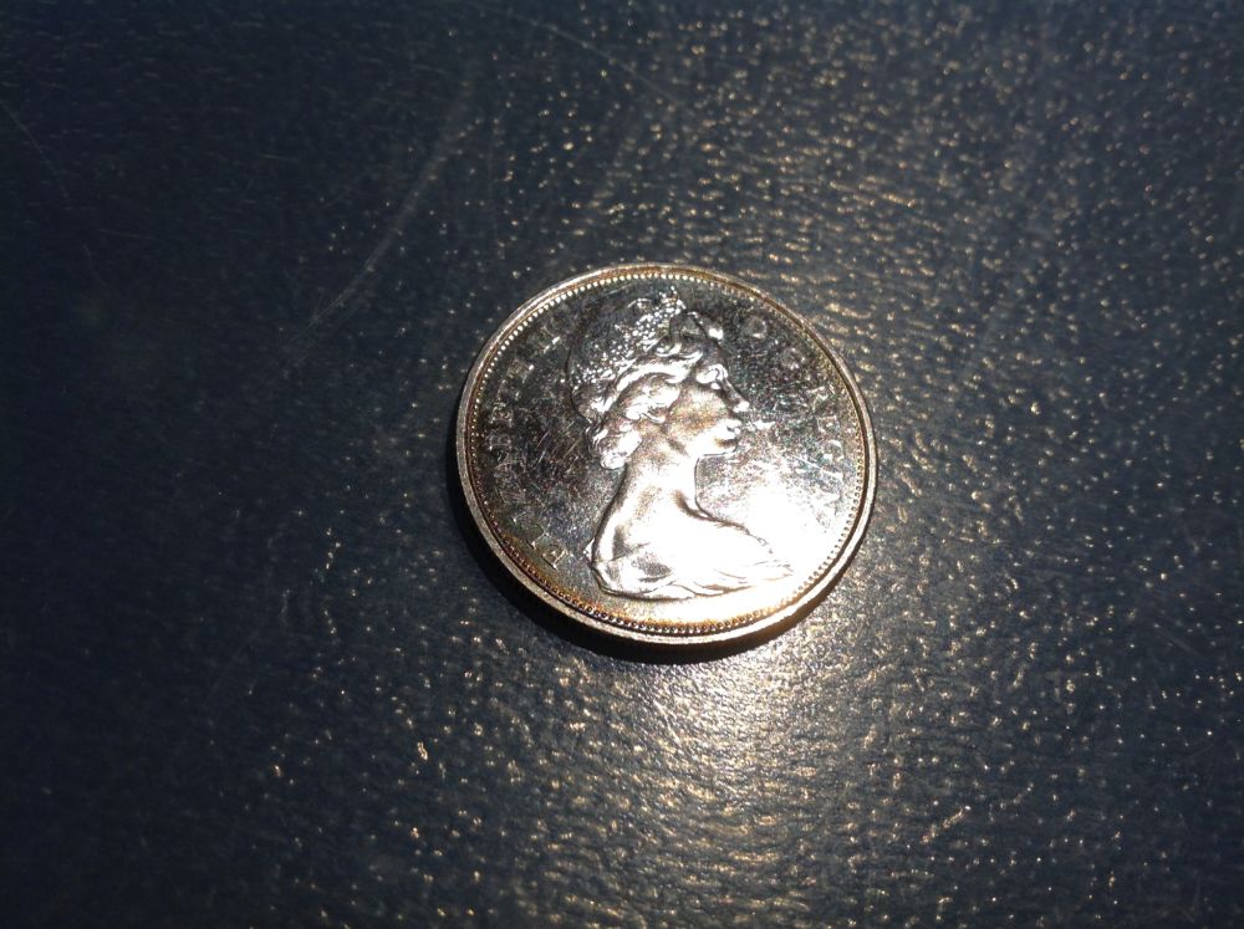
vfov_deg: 40.6
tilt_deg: -64.6
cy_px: 464
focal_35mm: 35
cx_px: 622
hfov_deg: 52.7
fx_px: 1256
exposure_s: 1/60
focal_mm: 4.28
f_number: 2.4
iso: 50
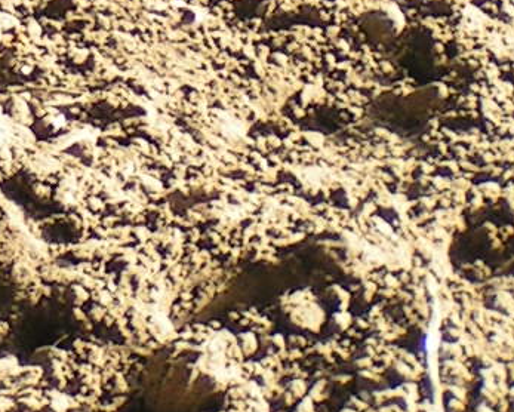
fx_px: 10426
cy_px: -674
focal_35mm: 685
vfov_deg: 2.2
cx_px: -830
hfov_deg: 2.8
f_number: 3.5
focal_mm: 18.2
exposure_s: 1/125
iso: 80
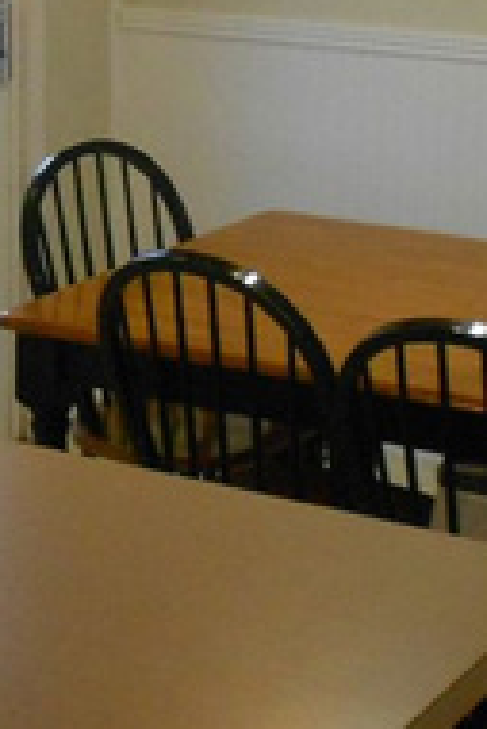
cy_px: 69
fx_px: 1843
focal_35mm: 91
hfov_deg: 15.0
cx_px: 380
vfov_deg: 21.8
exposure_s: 1/50
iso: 400
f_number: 3.2
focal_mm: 4.6
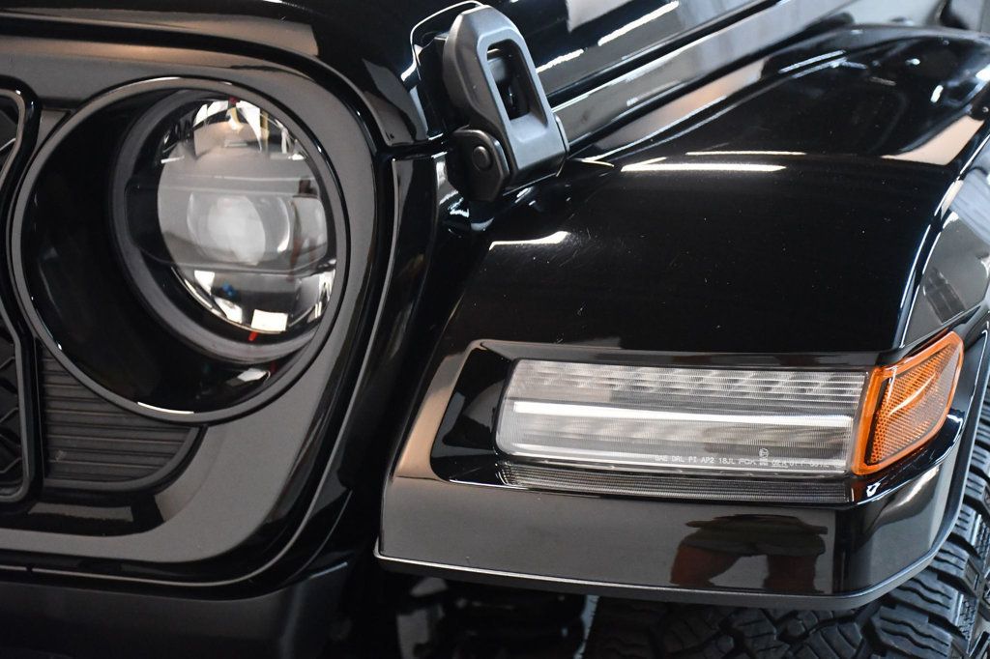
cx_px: 495
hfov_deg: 30.1
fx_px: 1842
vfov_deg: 20.3
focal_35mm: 67
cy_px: 330
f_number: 4.5
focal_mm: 45
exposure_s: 1/60
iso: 5600
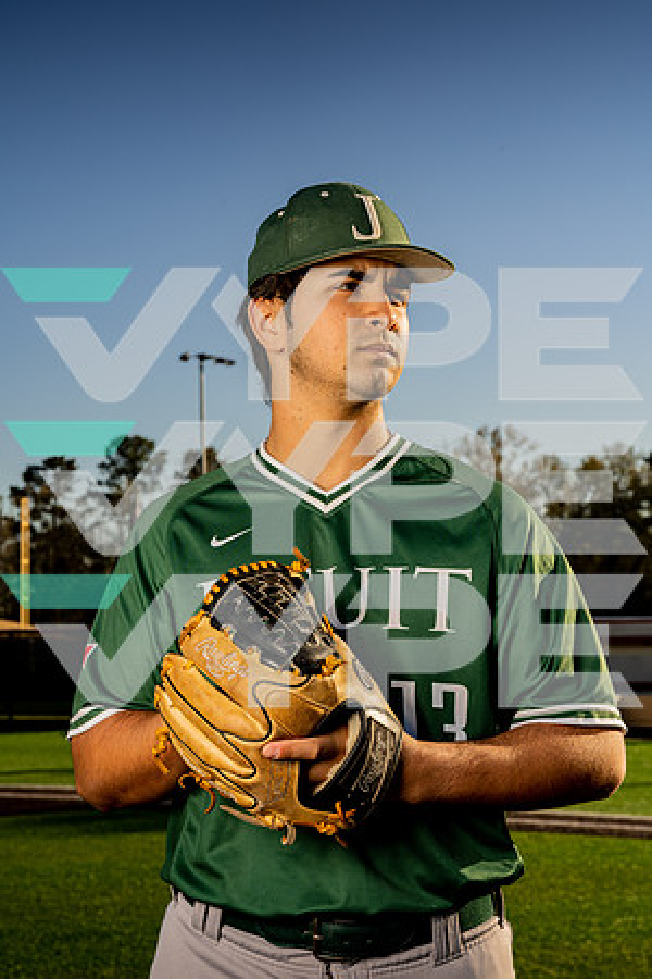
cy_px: 490
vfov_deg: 34.5
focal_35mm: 58
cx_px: 326
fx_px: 1576
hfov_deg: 23.4
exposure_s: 1/250
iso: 50
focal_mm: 58
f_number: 9
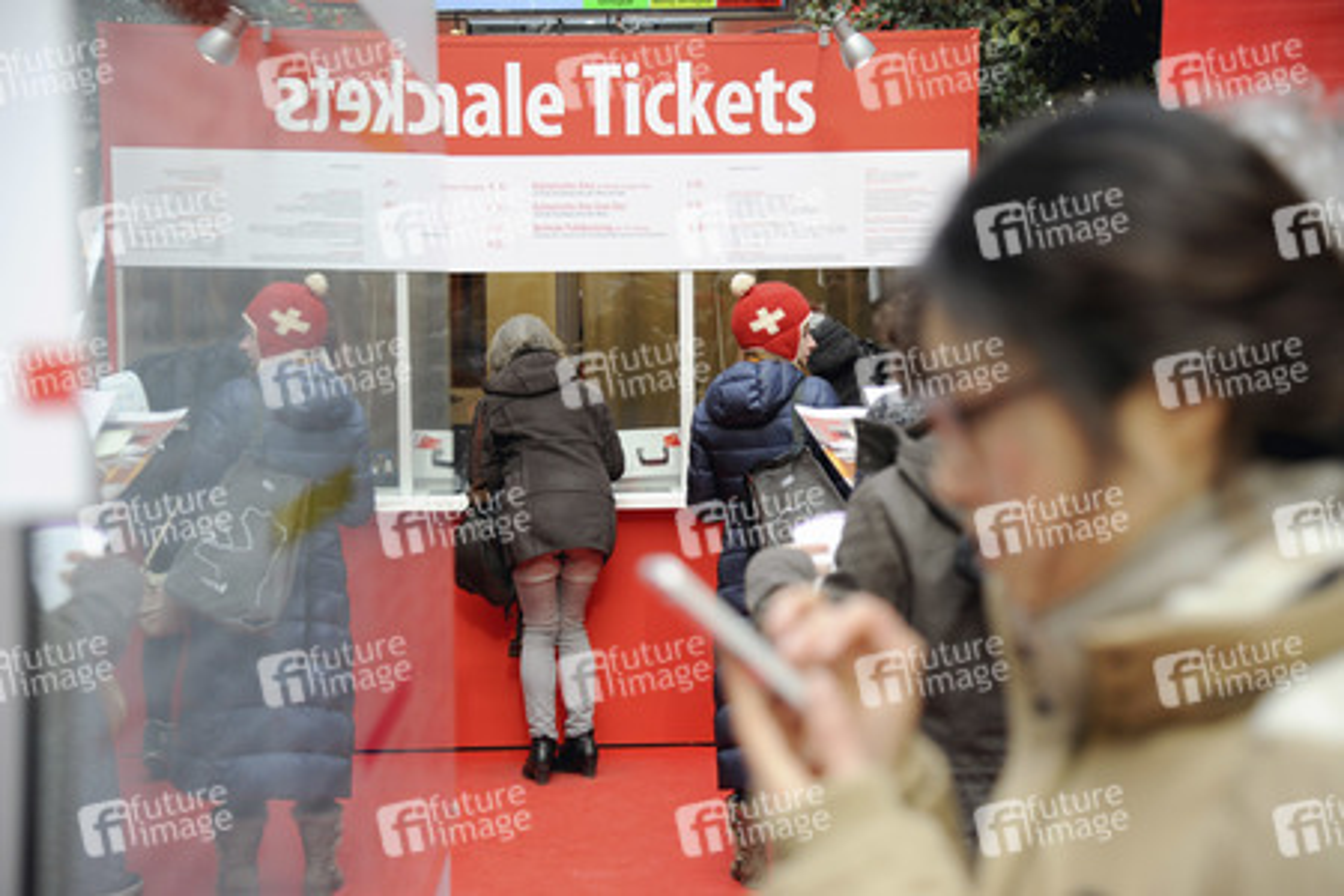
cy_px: 448
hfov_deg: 32.4
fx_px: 2314
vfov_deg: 21.9
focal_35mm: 62
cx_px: 672
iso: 1250
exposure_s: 1/320
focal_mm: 62
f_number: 4
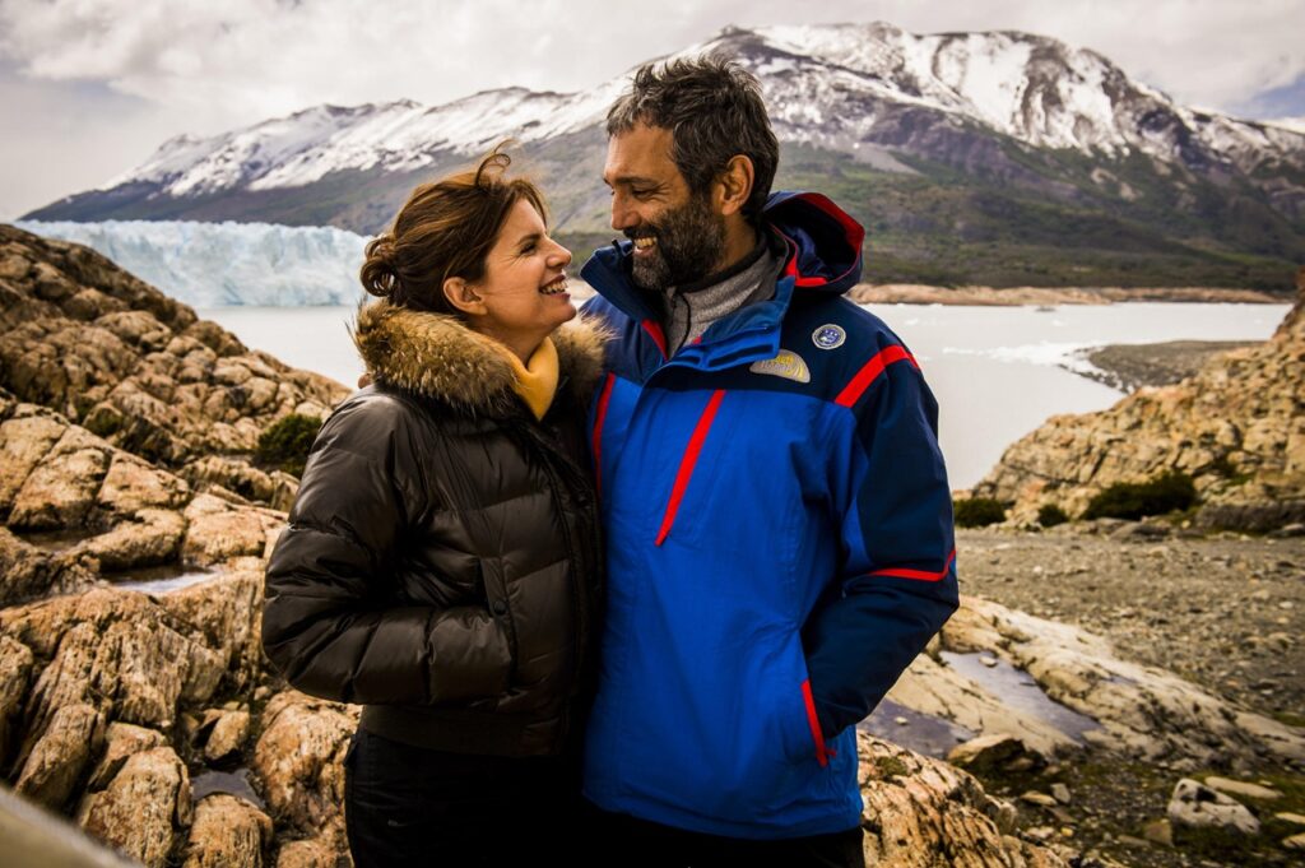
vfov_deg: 37.8
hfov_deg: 54.5
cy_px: 434
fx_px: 1268
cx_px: 652
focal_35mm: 35
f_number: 6.3
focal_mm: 35
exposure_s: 1/500
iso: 100
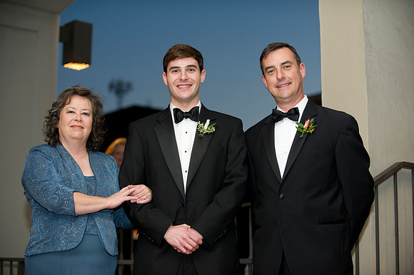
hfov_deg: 26.0
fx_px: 896
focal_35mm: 78
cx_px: 207
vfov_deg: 17.5
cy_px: 138
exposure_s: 1/60
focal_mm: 78
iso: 640
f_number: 2.8
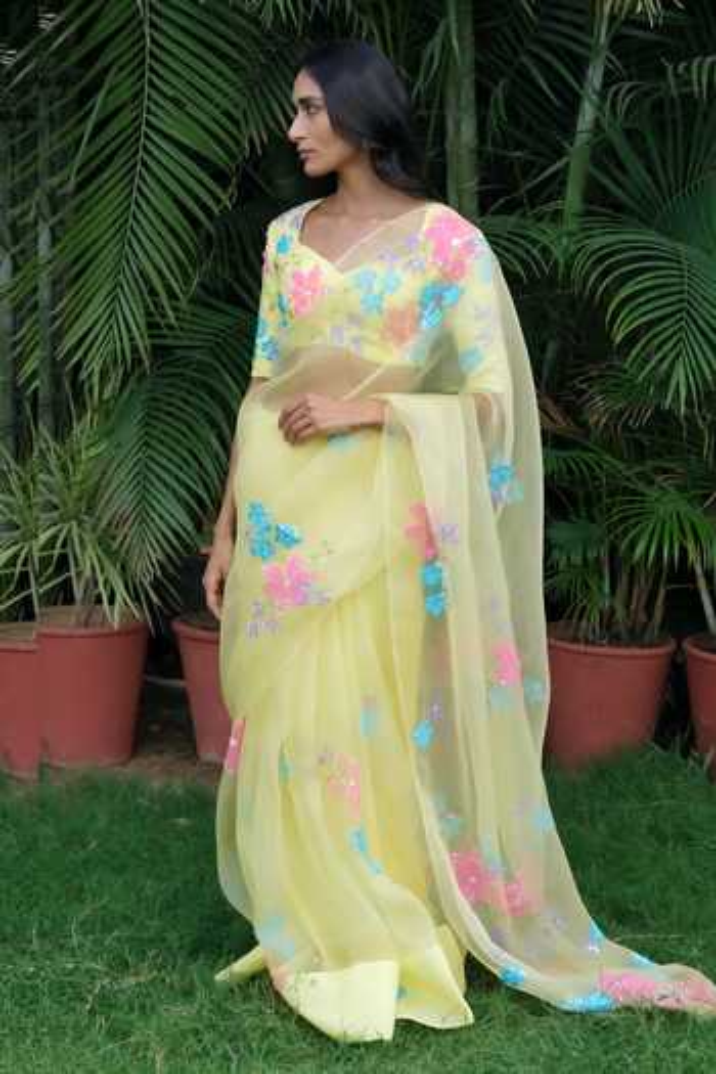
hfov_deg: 25.1
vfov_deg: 36.9
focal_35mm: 54
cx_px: 358
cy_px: 537
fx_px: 1611
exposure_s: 1/250
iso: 320
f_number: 4
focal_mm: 35.8
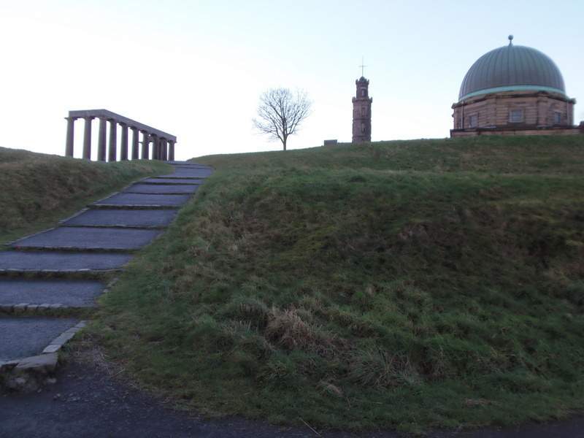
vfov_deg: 46.8
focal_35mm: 30
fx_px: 506
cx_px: 292
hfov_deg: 60.0
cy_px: 219
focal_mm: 5.5
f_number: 3.2
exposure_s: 1/50
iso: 64
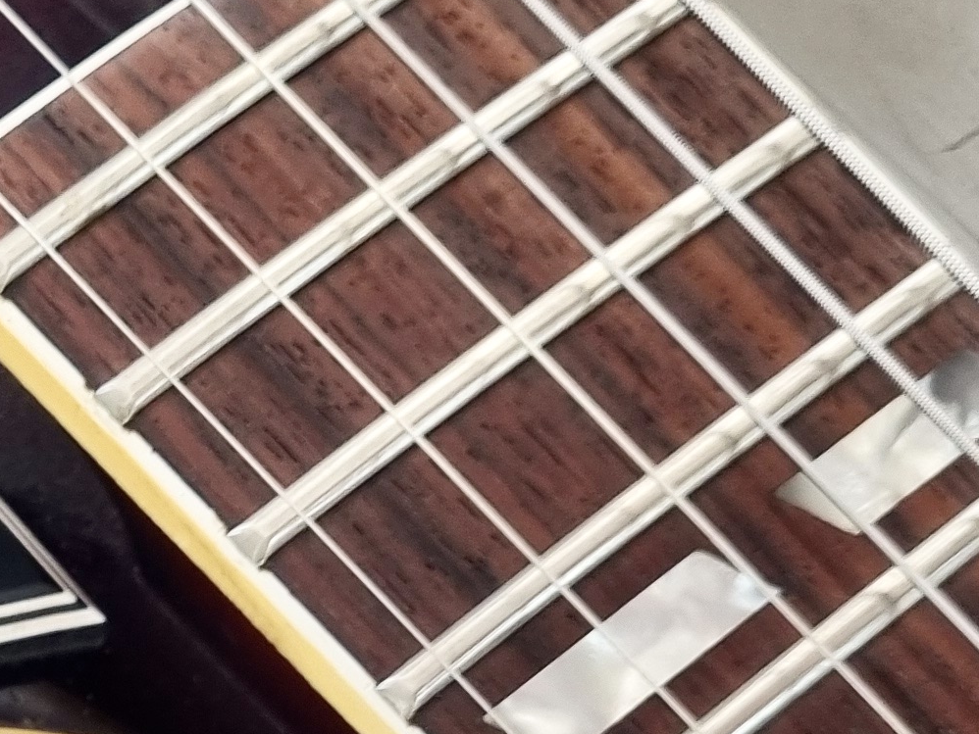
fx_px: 2970
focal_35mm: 105
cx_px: -355
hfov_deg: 17.4
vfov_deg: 13.4
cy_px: 1079
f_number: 1.8
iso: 80
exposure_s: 1/100
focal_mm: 5.4
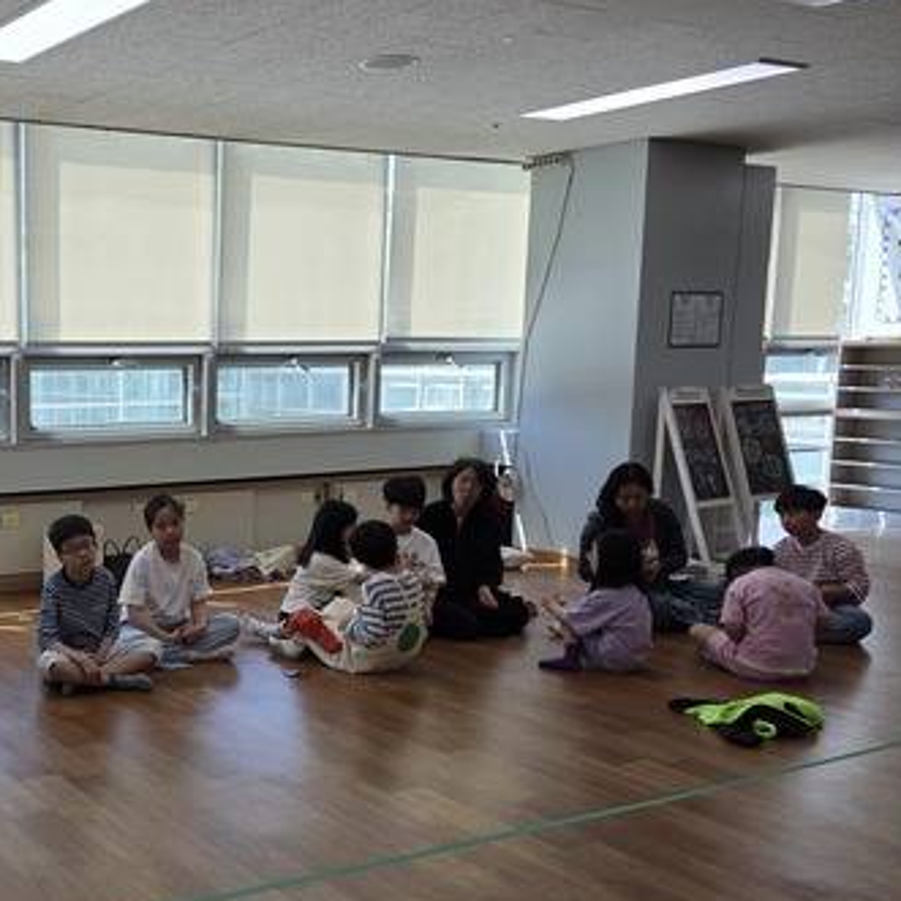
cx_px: 99
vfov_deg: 40.8
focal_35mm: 41
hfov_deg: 38.3
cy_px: 523
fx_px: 1207
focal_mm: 6.3
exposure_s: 1/120
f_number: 1.7
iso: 20
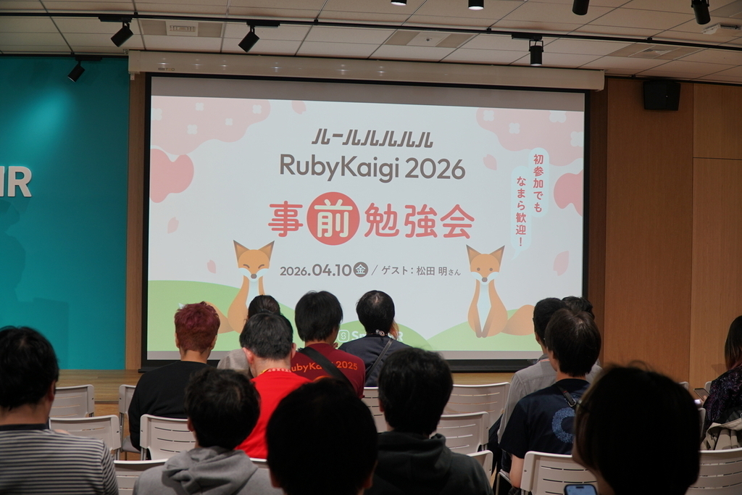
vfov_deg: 29.3
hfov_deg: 42.7
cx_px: 371
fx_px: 948
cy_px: 248
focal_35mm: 46
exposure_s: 1/60
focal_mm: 31
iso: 160
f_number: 4
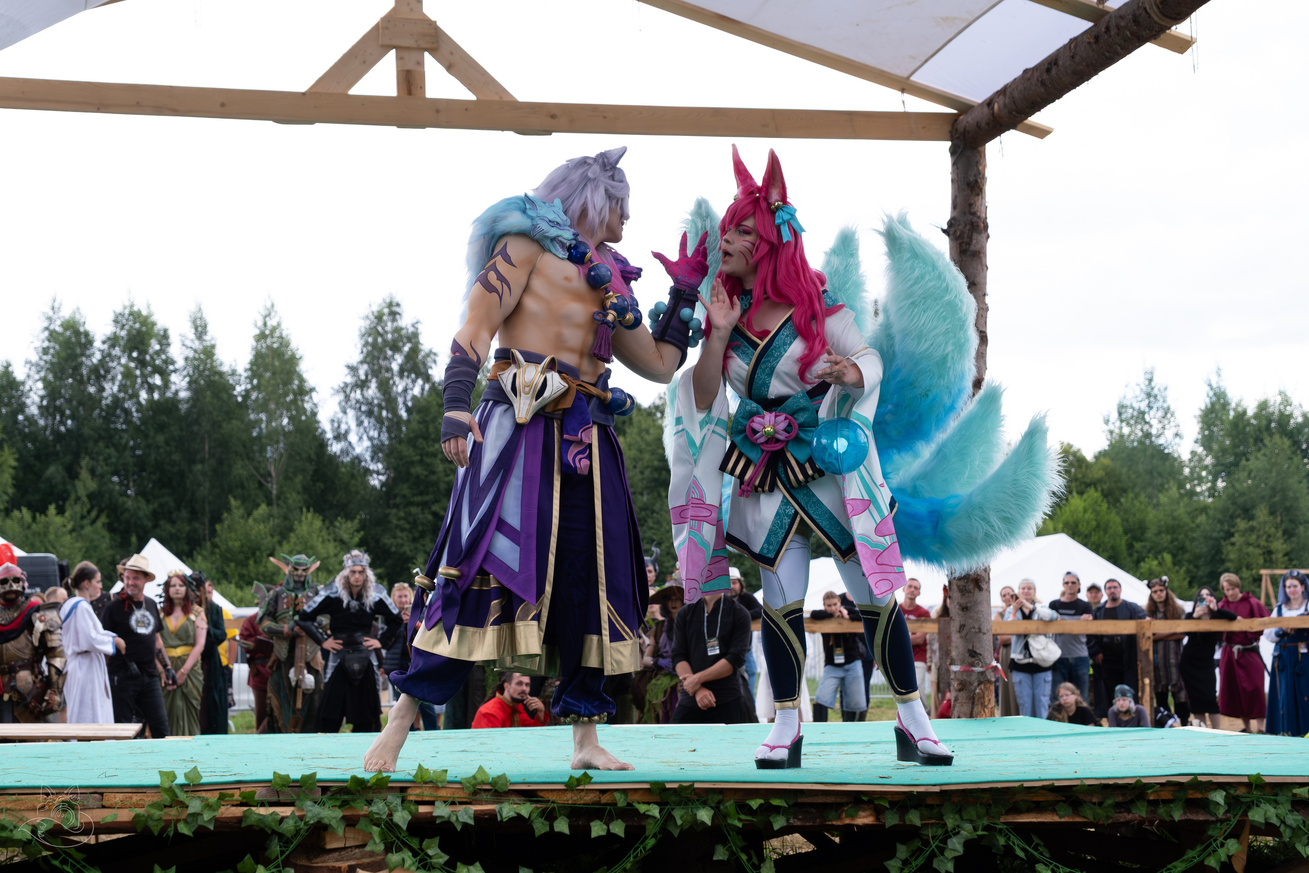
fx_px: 2000
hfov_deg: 36.2
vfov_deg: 24.6
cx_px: 654
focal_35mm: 55
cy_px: 436
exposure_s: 1/1000
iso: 1000
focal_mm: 36.5
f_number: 4
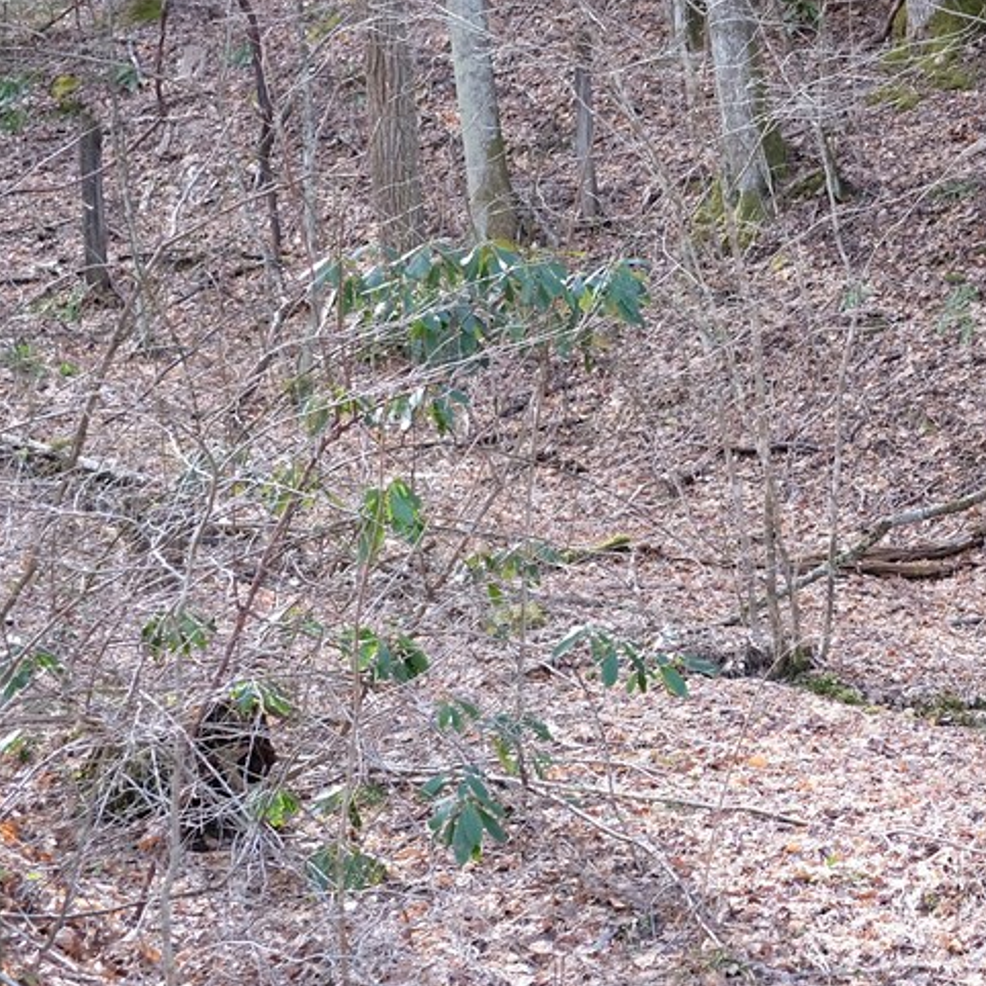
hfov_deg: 18.1
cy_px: 464
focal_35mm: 92
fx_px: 2965
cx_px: 1107
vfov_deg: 18.9
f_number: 3.2
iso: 200
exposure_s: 1/125
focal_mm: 32
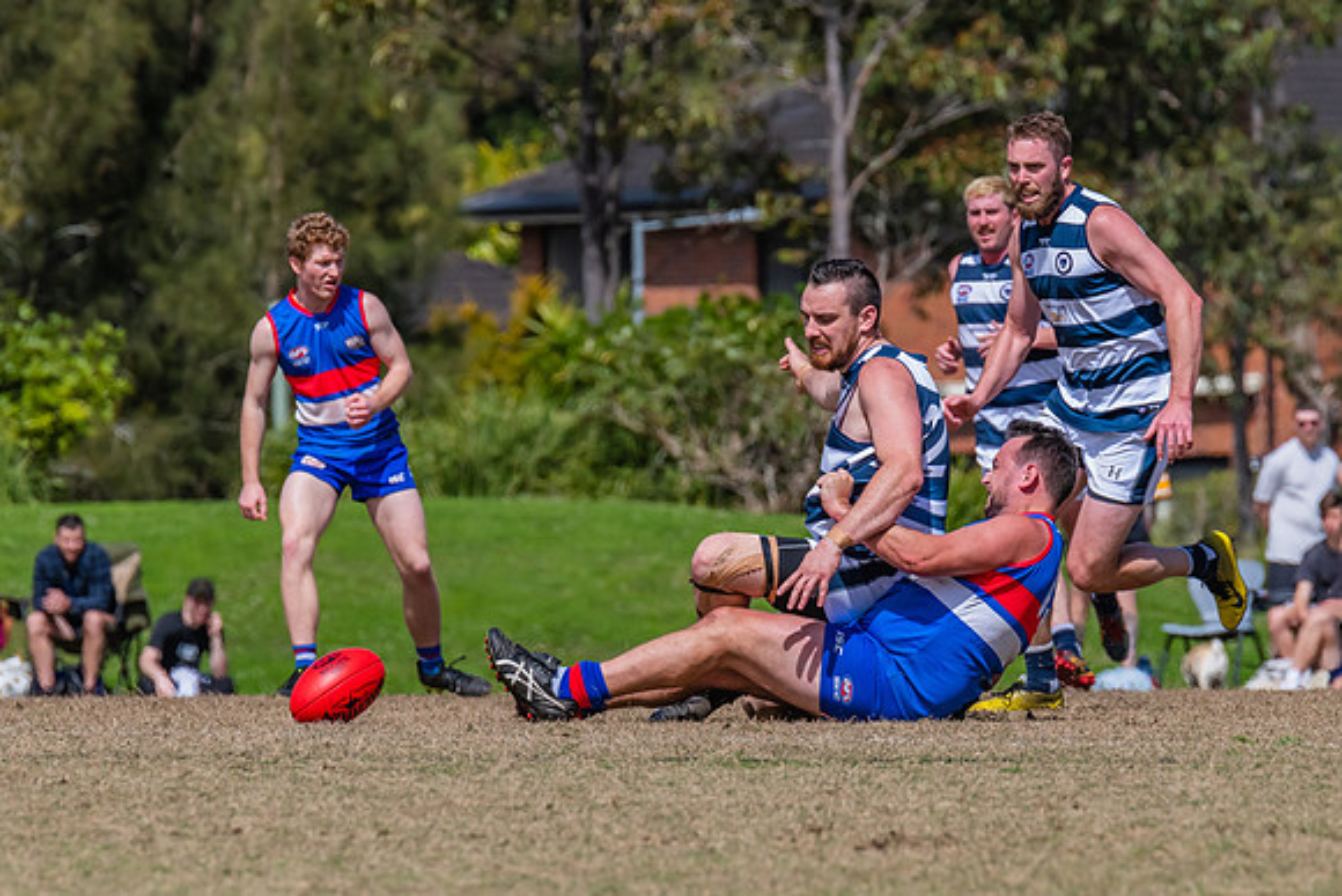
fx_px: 19932
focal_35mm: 535
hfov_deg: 3.9
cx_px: 765
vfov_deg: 2.6
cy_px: 509
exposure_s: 1/1600
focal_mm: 420
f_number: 9
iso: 800
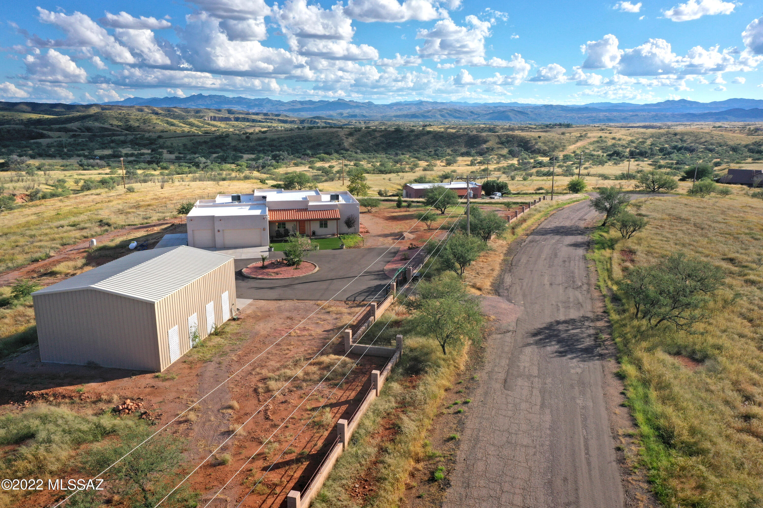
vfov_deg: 46.4
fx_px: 593
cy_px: 254
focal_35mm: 28
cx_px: 382
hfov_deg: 65.5
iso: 100
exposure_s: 1/320
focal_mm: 10.26
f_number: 8
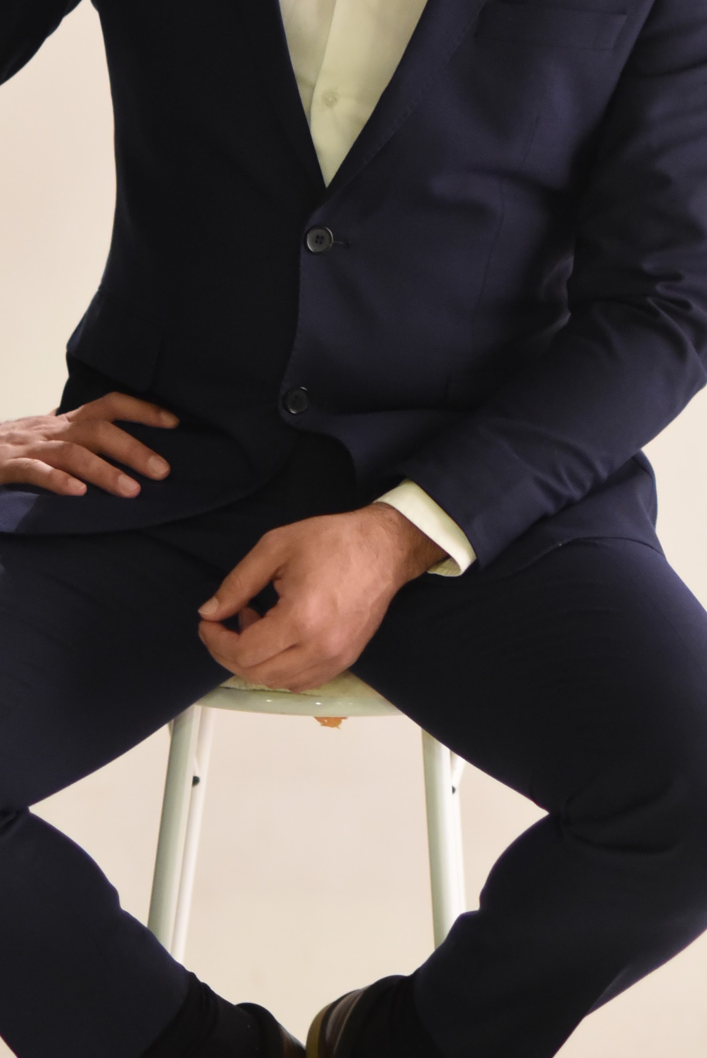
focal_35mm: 212
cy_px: 352
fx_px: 6239
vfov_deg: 9.7
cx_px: 366
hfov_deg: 6.5
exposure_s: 1/160
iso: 3200
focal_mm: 85
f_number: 2
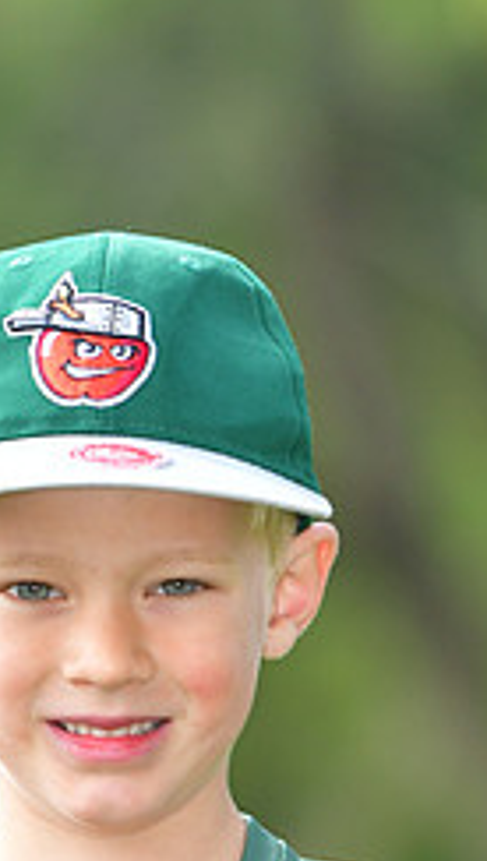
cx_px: 192
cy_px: 988
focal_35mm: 615
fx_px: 14066
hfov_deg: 2.0
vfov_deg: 3.5
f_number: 4
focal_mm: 165
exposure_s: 1/1250
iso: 500
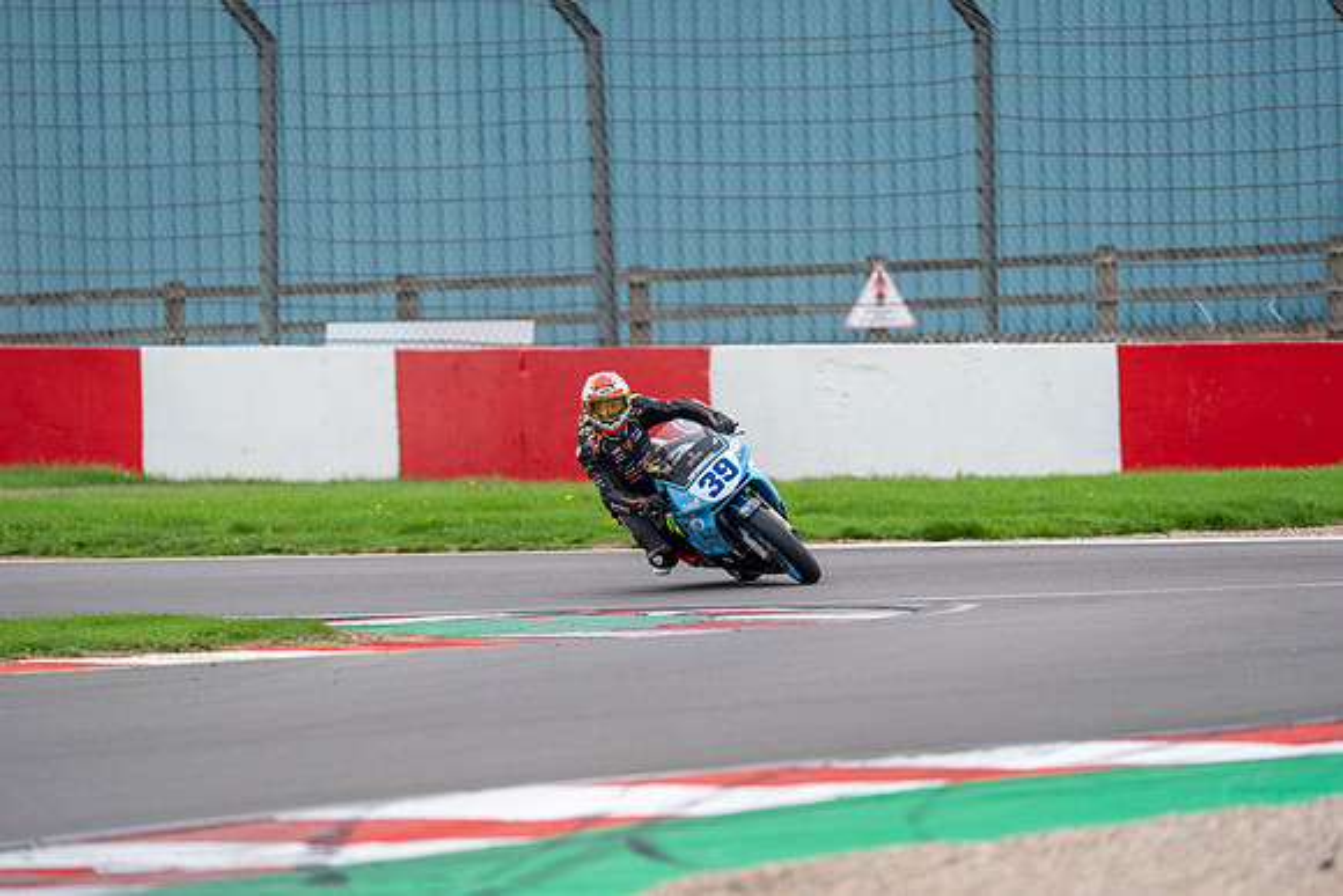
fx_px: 22409
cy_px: 448
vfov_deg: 2.3
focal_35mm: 601
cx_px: 672
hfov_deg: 3.4
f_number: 4.5
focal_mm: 600
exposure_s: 1/400
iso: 320
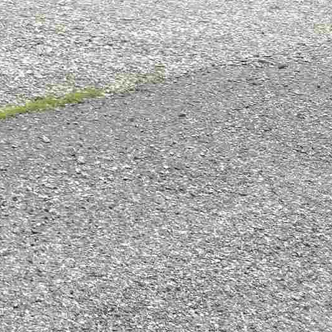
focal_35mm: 117
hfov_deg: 11.2
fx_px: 1270
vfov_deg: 13.7
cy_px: -215
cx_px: -571
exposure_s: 1/227
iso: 12
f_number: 1.7
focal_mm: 6.3
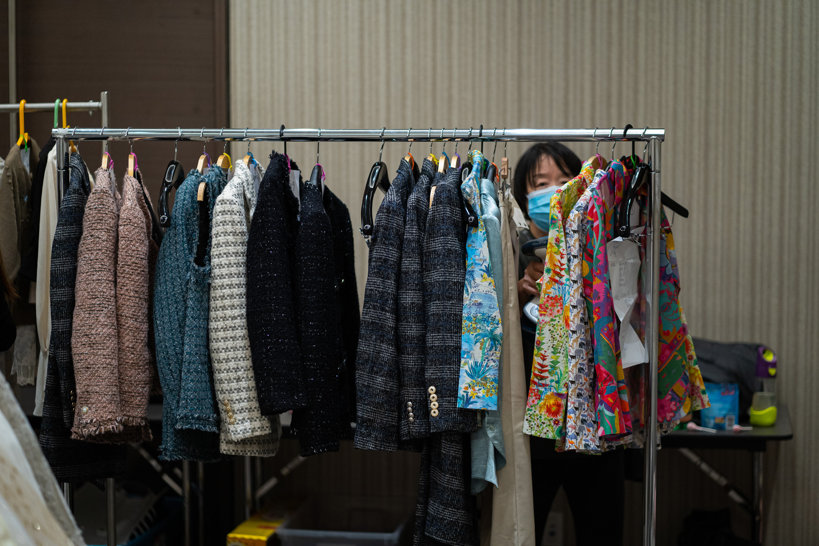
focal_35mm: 85
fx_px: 1933
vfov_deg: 16.1
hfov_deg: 23.9
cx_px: 410
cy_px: 273
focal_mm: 85
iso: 1250
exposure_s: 1/320
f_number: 1.8
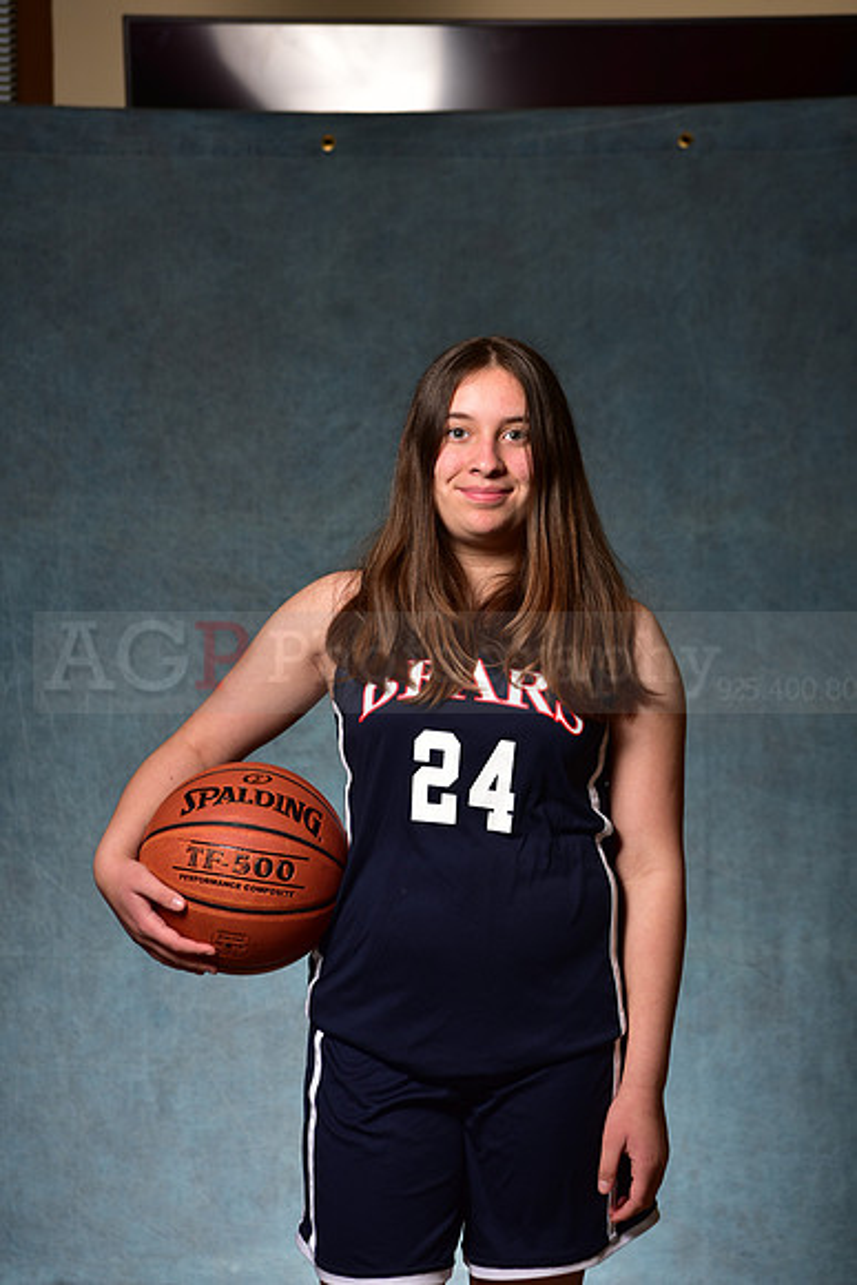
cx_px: 428
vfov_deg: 28.8
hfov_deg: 19.5
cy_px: 642
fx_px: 2498
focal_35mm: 70
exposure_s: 1/200
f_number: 5
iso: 100
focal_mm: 70
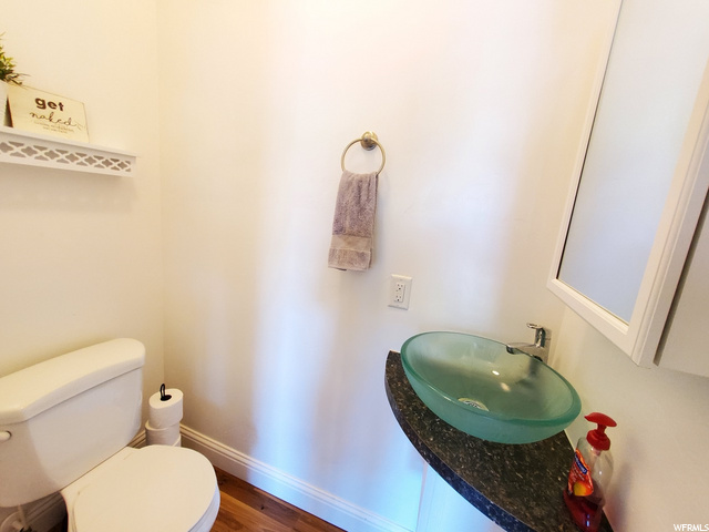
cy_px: 266
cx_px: 354
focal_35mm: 13
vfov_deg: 89.9
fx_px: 266
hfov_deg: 106.2
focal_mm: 1.8
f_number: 2.2
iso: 500
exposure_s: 1/59
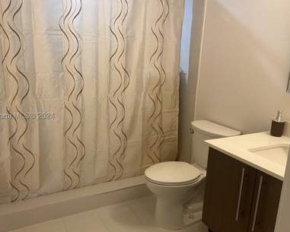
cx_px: 122
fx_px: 275
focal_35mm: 32
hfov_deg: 55.4
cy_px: 117
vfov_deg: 45.8
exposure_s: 1/60
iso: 125
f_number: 1.8
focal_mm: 4.25
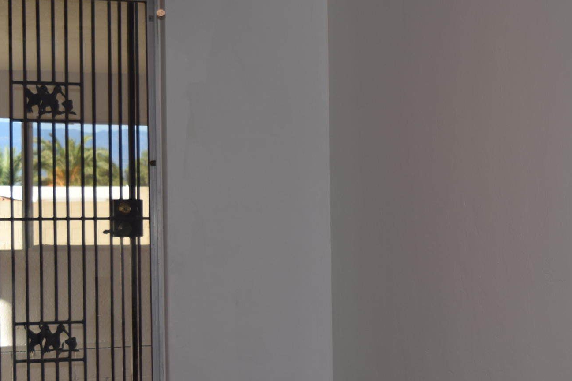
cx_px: 462
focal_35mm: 111
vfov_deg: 12.3
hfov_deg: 18.2
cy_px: 240
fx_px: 1764
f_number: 4.5
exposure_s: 1/200
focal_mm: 32
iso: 100
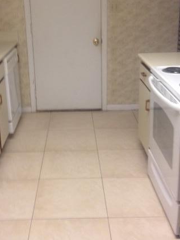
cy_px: 90
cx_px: 81
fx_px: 368
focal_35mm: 53
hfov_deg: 27.5
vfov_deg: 36.0
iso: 125
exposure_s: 1/20
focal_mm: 4.28
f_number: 2.4
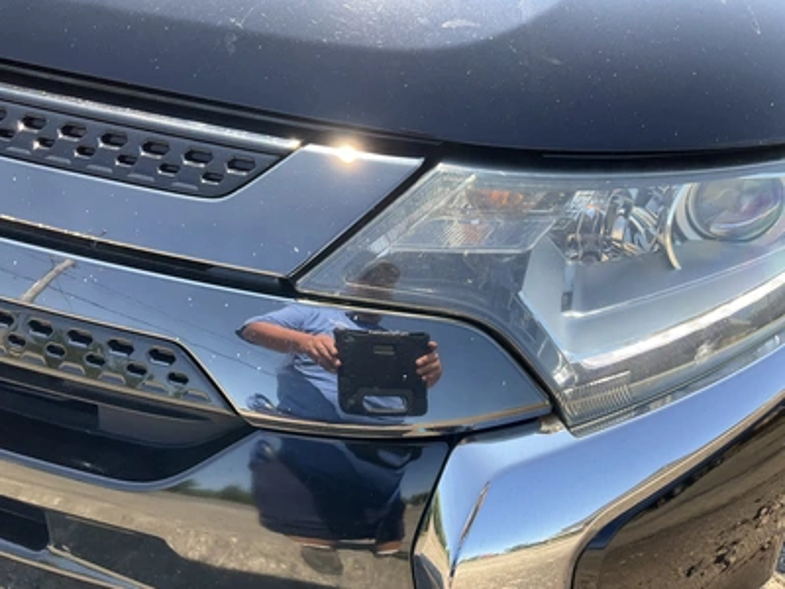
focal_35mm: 29
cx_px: 392
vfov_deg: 48.2
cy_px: 294
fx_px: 658
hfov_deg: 61.7
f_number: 1.8
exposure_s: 1/280
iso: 25
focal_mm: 3
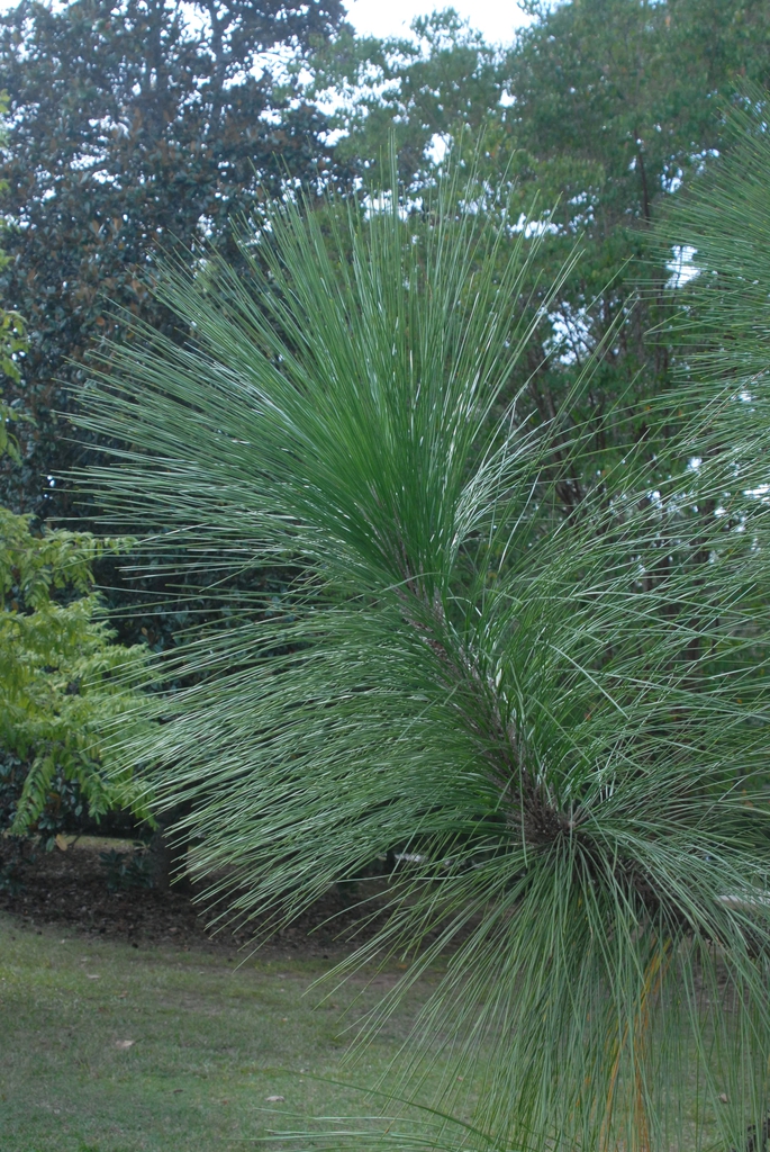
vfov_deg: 46.4
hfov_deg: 32.0
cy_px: 576
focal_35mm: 42
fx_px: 1344
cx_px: 385
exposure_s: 1/180
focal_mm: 28
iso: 400
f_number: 7.1
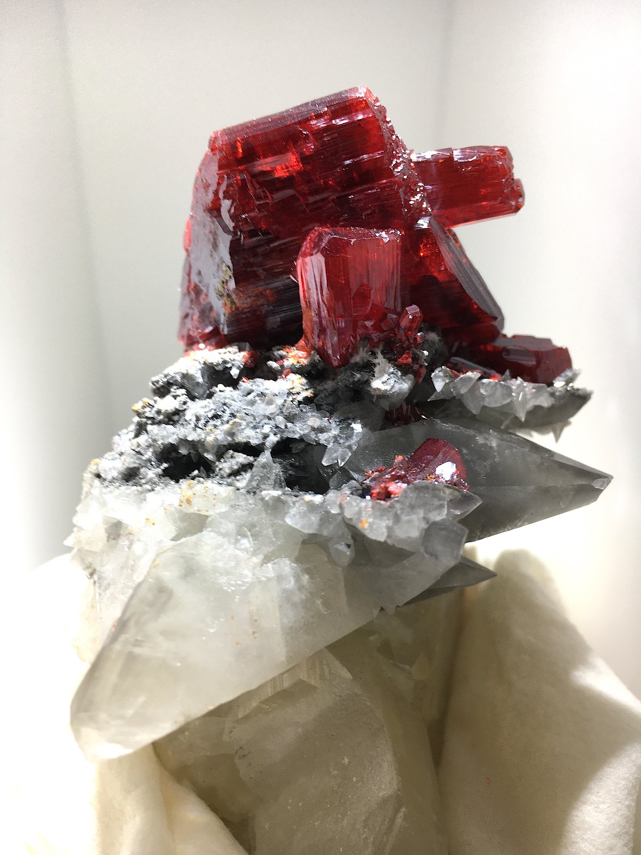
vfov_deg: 61.7
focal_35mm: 29
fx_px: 716
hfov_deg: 48.2
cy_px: 428
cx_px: 320
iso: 32
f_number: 2.2
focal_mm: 4.15
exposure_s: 1/50
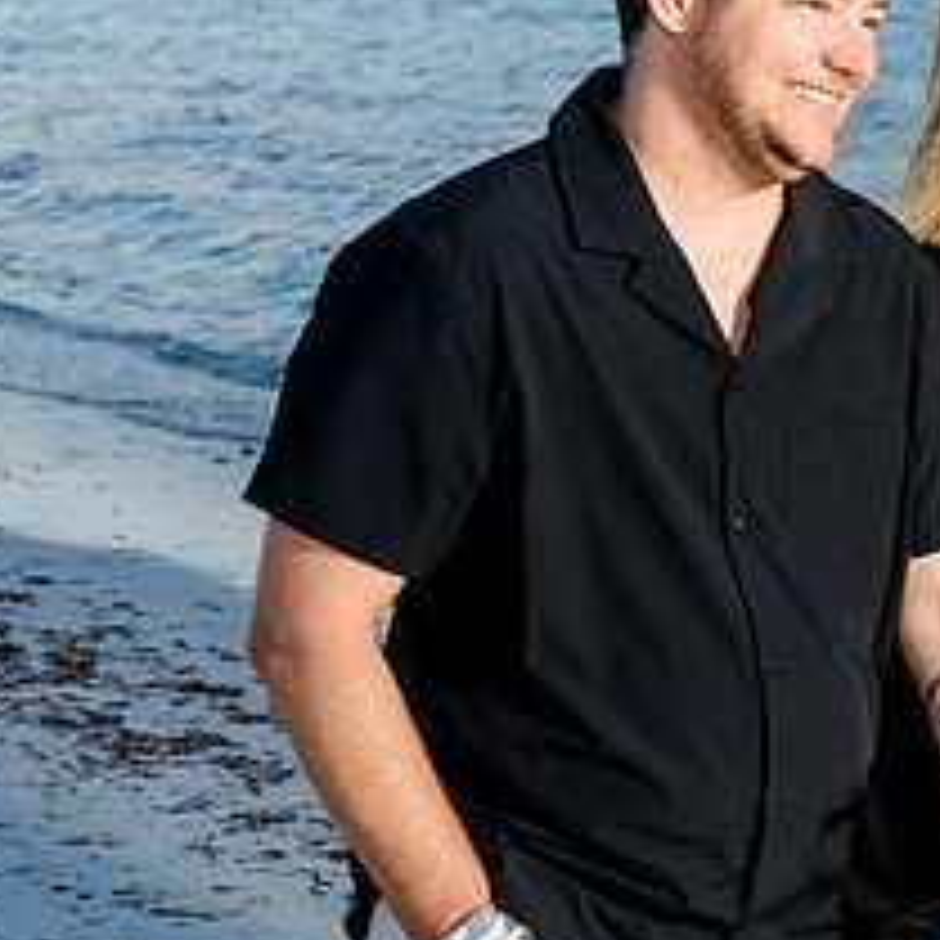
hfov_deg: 14.9
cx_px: 1273
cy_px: 398
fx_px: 3410
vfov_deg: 15.7
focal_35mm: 111
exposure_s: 1/200
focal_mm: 47
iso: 400
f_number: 5.6
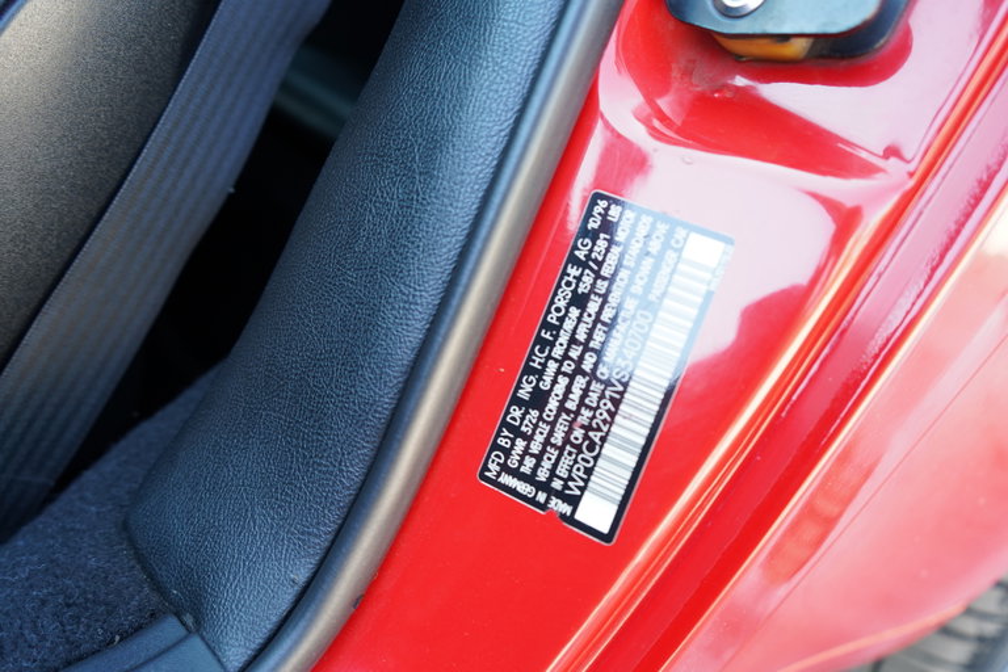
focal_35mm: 29
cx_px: 504
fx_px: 812
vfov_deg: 45.0
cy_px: 336
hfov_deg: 63.7
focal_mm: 29
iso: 400
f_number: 4
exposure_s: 1/60
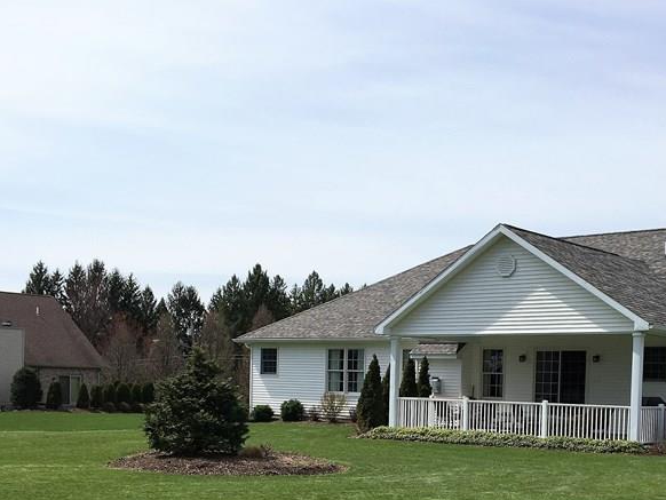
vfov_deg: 27.8
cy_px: 420
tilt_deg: -2.2
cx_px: 438
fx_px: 982
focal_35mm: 51
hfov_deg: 37.1
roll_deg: -1.4
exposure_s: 1/1789
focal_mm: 4.15
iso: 25
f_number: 2.2
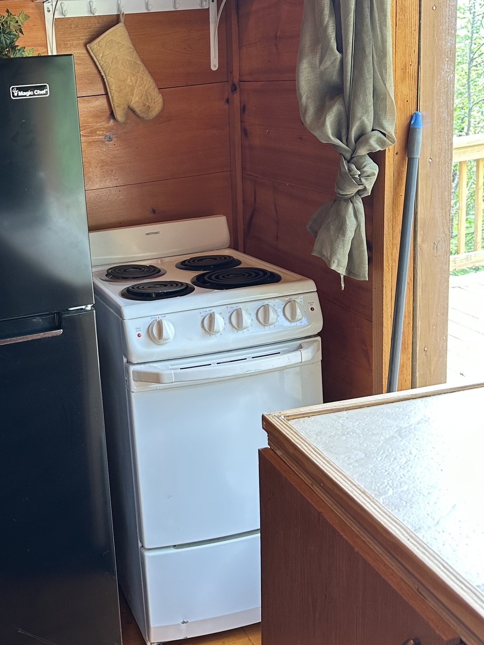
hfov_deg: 35.0
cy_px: 246
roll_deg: +6.1
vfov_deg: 46.4
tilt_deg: -13.2
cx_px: 106
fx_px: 745
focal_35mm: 40
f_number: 1.78
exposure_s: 1/60
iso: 125
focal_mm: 6.86
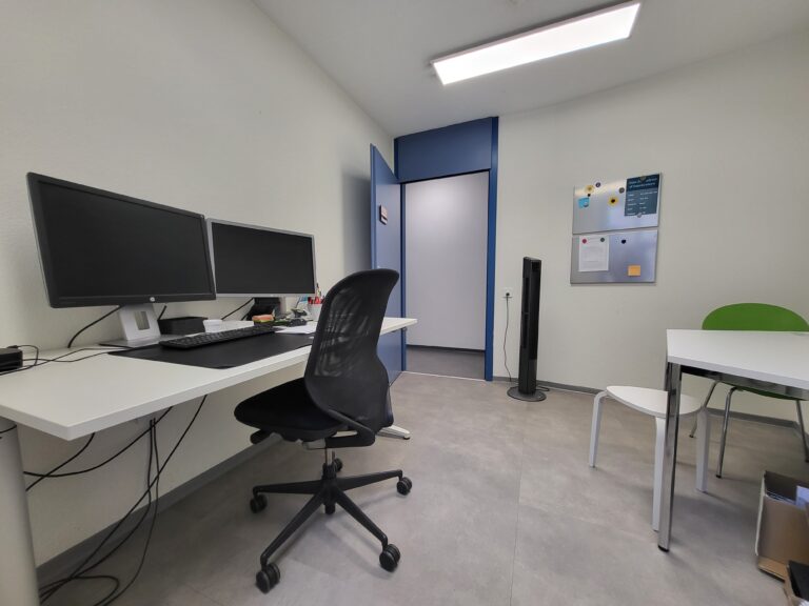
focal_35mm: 13
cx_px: 404
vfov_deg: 89.9
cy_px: 303
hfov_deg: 106.2
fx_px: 304
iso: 80
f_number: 2.2
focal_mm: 1.74
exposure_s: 1/50
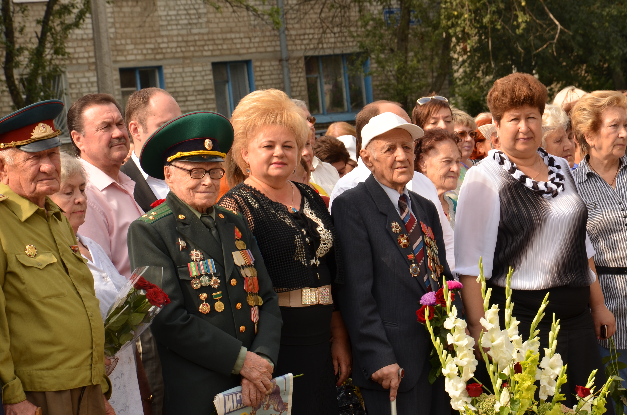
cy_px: 208
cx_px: 314
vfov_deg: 8.7
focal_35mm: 158
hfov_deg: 13.1
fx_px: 2737
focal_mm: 105
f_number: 11
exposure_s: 1/125
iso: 160
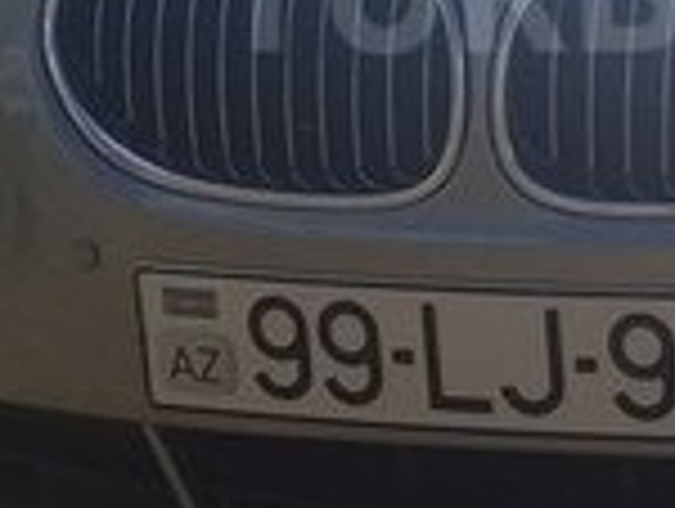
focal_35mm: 136
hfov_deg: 14.3
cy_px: -16
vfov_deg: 10.8
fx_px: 2656
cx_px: 675
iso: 40
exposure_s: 1/2445
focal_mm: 3.3
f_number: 2.2
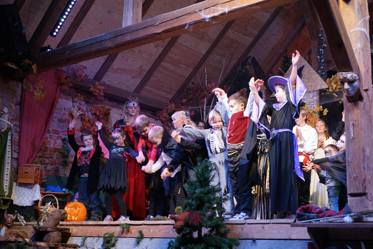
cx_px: 186
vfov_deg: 27.5
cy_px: 124
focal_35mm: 49
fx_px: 508
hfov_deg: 40.3
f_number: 4
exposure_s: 1/160
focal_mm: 49
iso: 1000
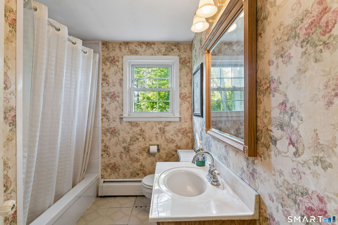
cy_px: 112
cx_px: 169
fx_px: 159
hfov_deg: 93.6
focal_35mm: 17
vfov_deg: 70.8
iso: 400
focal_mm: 16.9
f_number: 13
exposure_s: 1/1.67
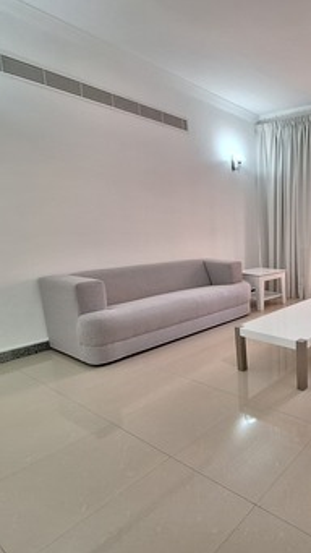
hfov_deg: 45.8
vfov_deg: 89.6
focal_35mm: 19
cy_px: 276
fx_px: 278
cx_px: 331
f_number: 2.2
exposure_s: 1/40
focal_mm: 1.74
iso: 200
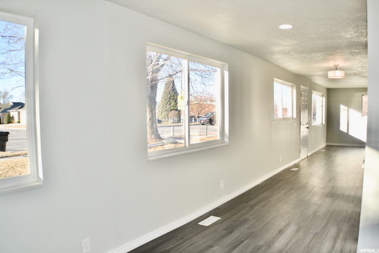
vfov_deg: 36.9
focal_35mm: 36
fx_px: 379
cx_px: 190
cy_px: 126
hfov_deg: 53.1
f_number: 4
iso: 100
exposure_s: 1/160
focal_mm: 24
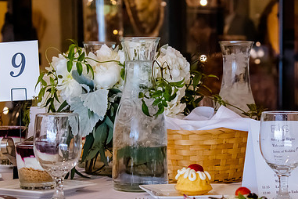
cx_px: 128
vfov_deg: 10.5
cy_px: 94
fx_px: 1076
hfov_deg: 15.8
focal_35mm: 130
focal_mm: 55
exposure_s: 1/250
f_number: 5
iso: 2500
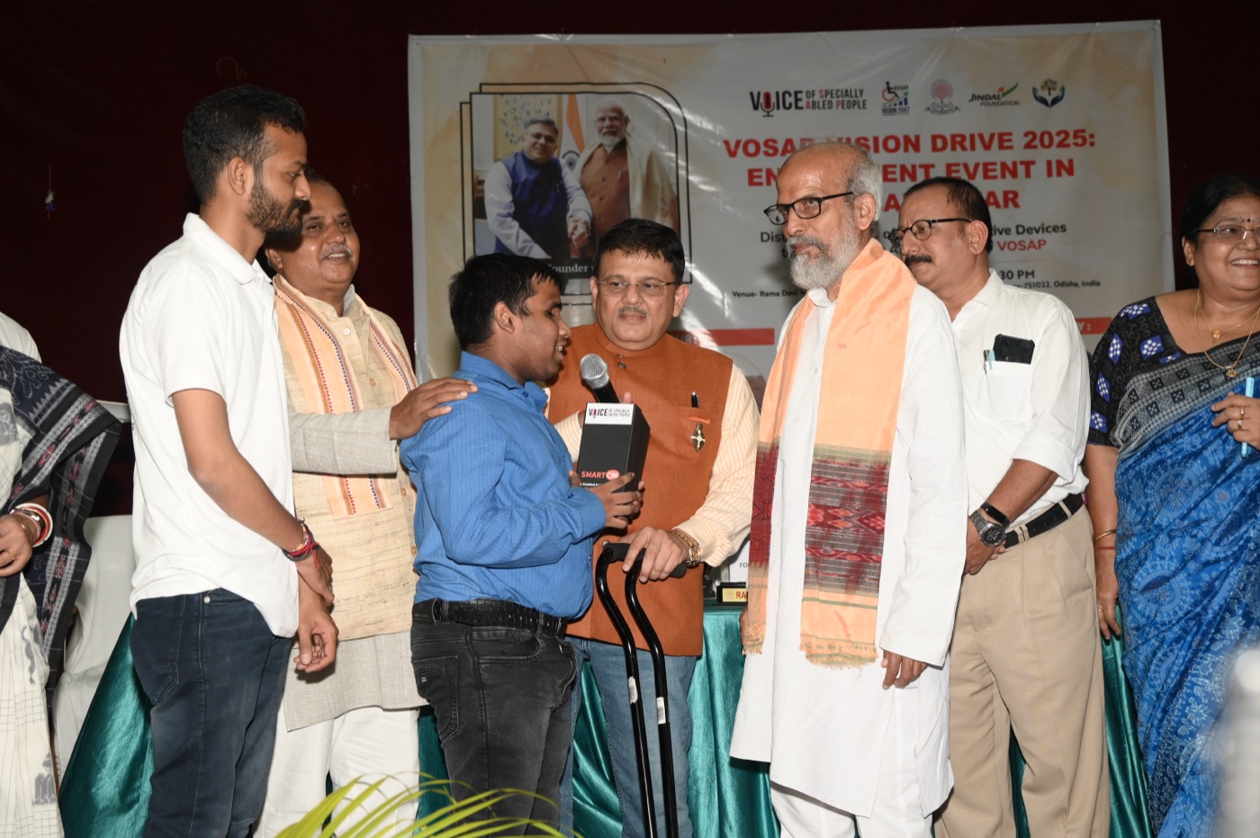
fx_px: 1609
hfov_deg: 42.8
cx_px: 630
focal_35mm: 46
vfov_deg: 29.2
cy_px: 419
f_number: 6.3
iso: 250
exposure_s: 1/160
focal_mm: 46
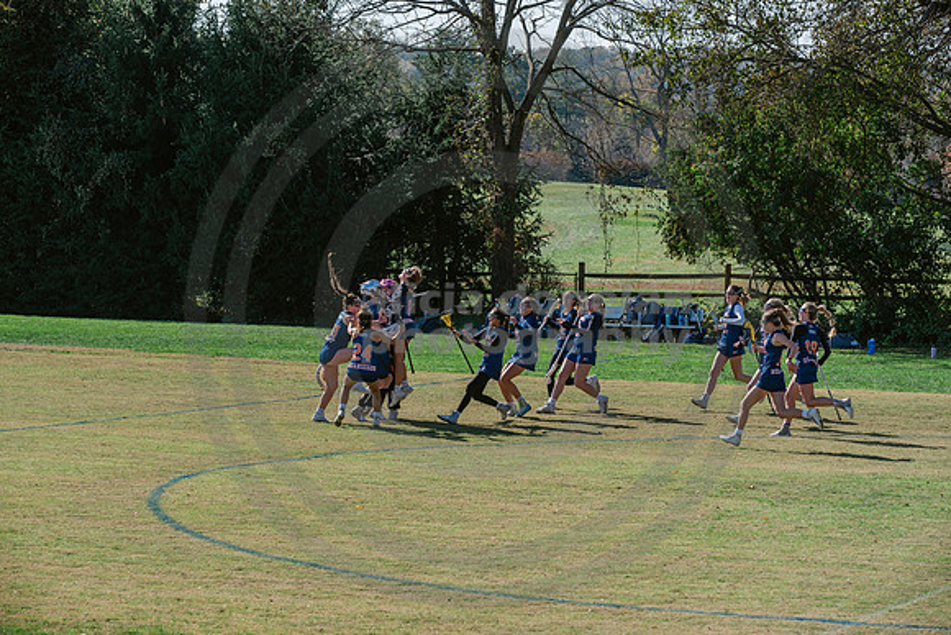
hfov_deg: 15.8
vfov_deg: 10.6
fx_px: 3435
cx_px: 476
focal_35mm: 130
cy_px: 318
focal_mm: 130
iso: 250
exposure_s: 1/640
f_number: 7.1
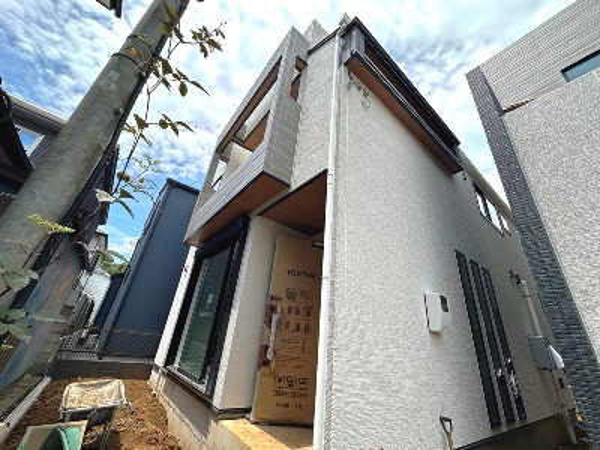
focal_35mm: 14
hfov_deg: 102.1
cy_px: 225
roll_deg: -5.9
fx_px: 243
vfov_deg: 85.7
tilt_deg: +25.6
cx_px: 300
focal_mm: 2.22
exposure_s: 1/1289
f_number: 2.2
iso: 40
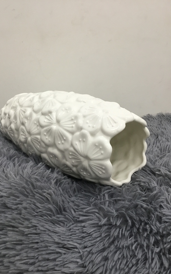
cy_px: 137
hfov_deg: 38.2
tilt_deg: -17.9
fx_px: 246
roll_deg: +0.5
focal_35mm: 33
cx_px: 69
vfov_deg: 58.1
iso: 80
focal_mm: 3.3
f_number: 2.4
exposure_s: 1/33
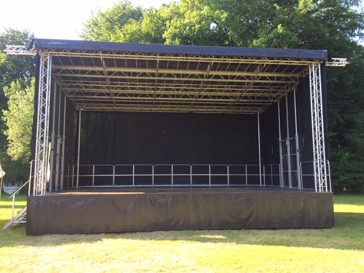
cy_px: 136
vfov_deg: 48.2
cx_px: 182
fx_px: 305
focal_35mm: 29
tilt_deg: +7.0
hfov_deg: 61.7
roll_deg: -0.2
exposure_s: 1/205
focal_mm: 4.15
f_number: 2.2
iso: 32
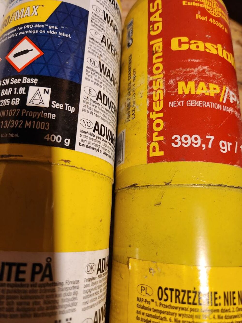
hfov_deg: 58.9
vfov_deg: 73.9
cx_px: 121
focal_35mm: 23
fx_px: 214
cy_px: 162
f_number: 1.8
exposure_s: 1/100
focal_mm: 5.4
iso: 320
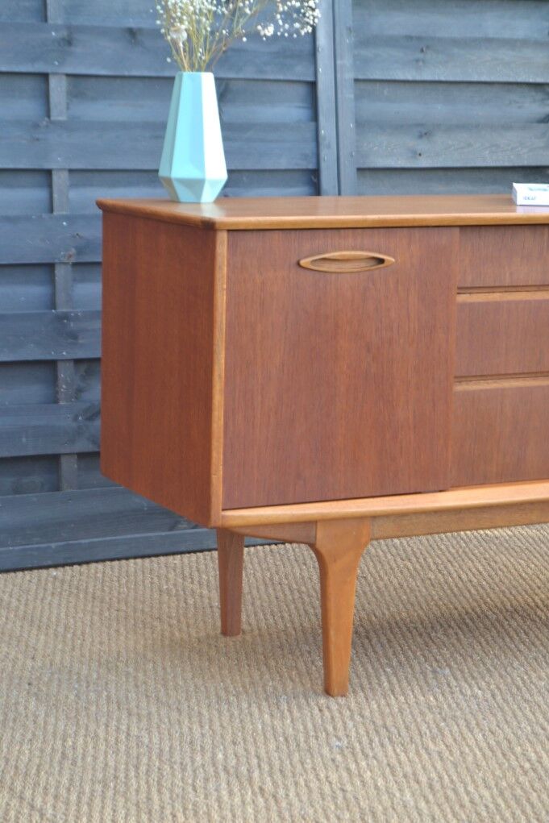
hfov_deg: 16.6
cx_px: 274
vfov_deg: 24.6
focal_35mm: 82
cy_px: 412
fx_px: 1886
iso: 400
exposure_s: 1/100
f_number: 5.6
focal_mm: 55
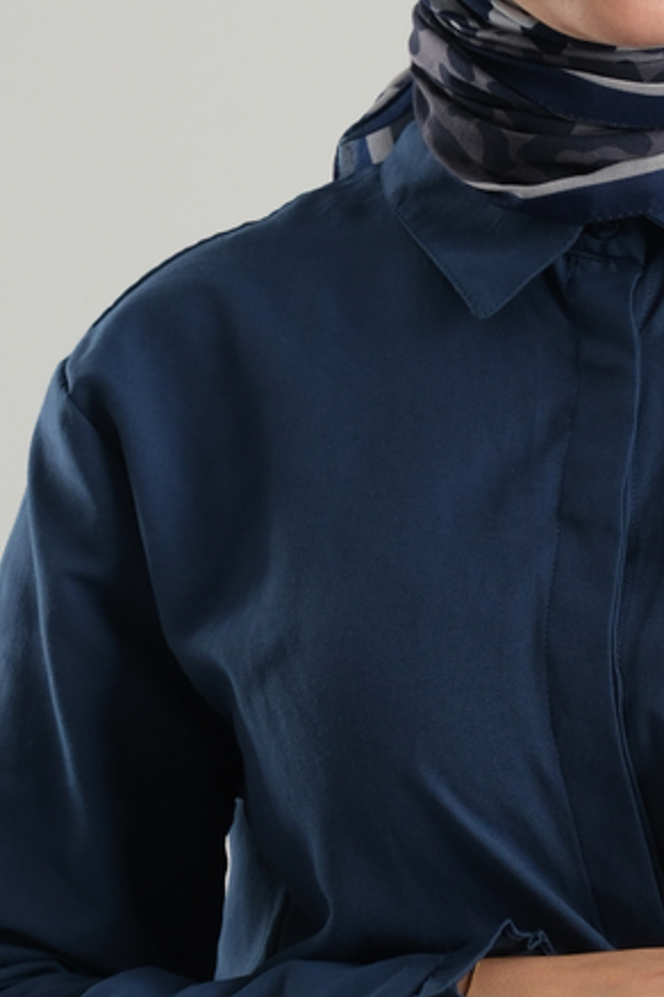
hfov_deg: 6.3
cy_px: 644
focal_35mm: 218
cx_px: 594
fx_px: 6031
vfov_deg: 9.4
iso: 125
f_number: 7.1
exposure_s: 1/256
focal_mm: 35.3
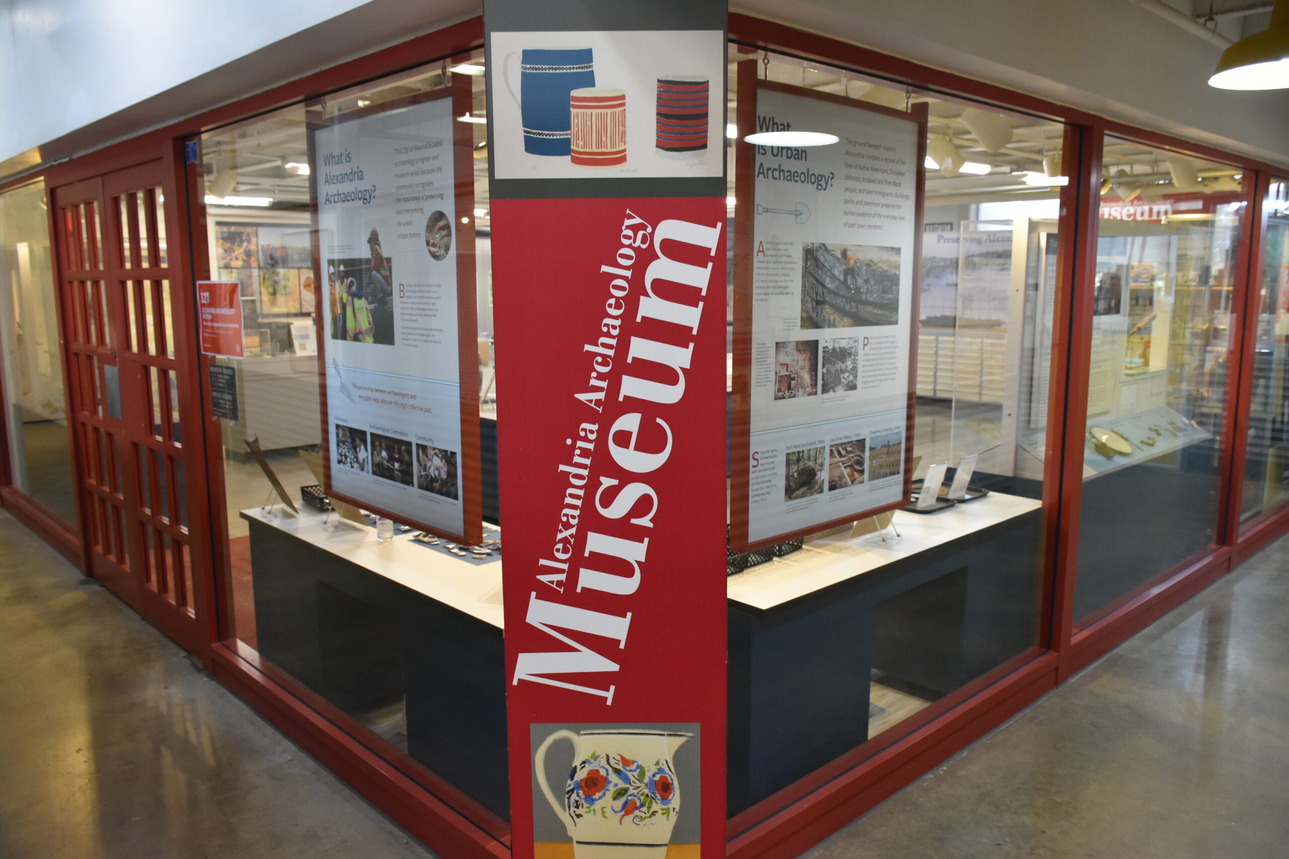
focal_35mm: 27
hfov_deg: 67.4
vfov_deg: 47.9
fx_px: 967
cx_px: 644
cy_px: 430
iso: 1250
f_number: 4.5
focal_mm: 18
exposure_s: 1/80
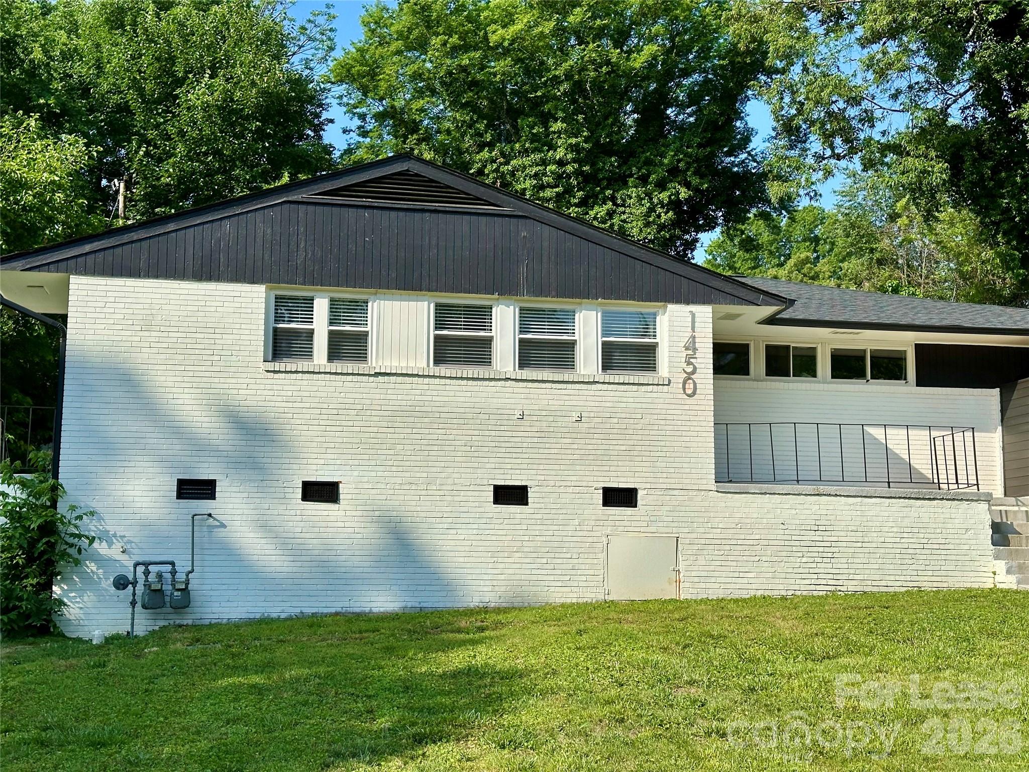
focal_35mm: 48
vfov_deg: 30.3
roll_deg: -0.8
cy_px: 386
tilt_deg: +8.4
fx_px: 1427
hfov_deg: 39.7
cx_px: 514
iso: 64
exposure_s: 1/6211
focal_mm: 6.86
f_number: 1.78
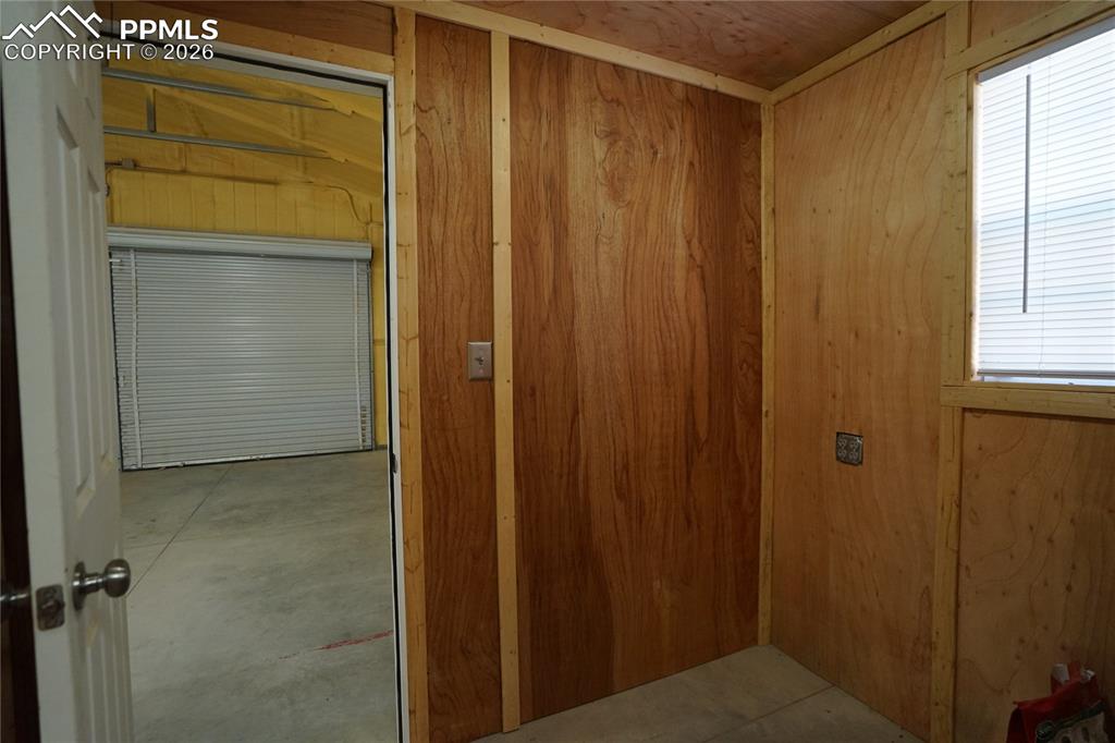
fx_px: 495
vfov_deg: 73.7
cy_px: 372
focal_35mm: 16
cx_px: 558
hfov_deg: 96.8
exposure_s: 1/200
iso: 2000
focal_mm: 16
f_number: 4
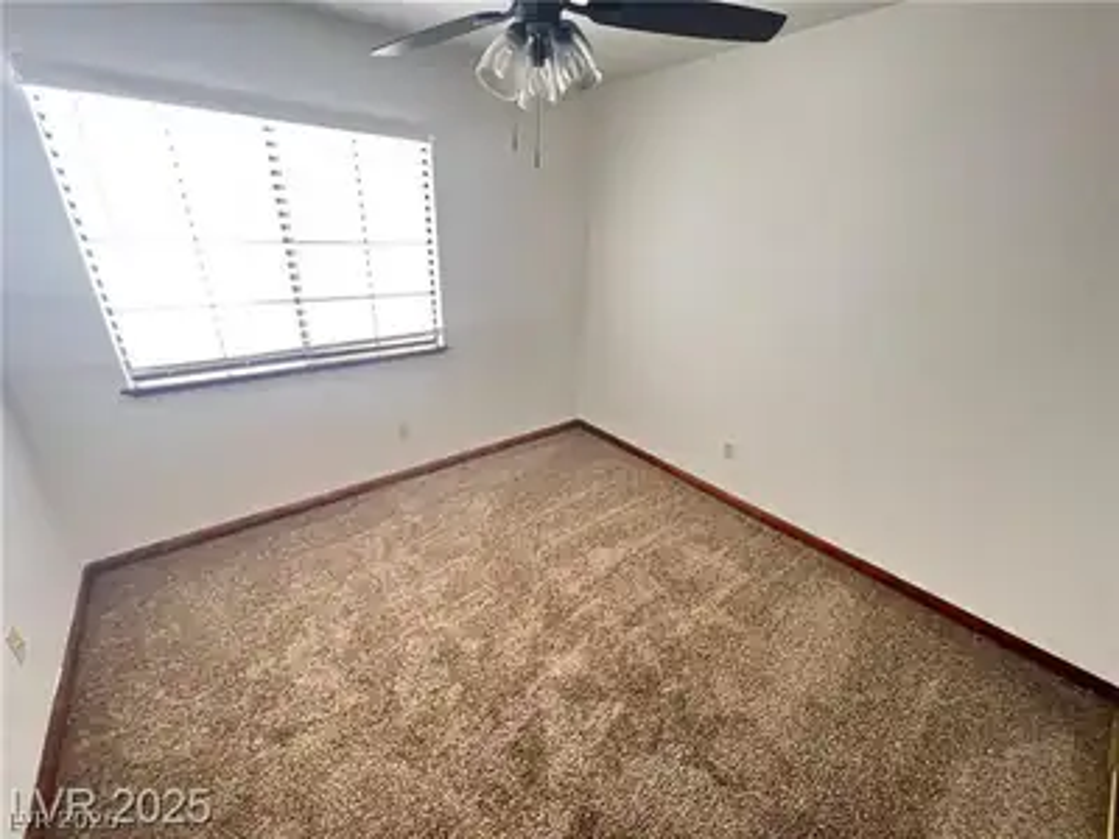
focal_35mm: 13
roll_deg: -1.3
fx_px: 420
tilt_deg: -22.9
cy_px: 420
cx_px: 560
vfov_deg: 89.9
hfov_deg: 106.2
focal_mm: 1.57
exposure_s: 1/60
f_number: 1.8
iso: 640
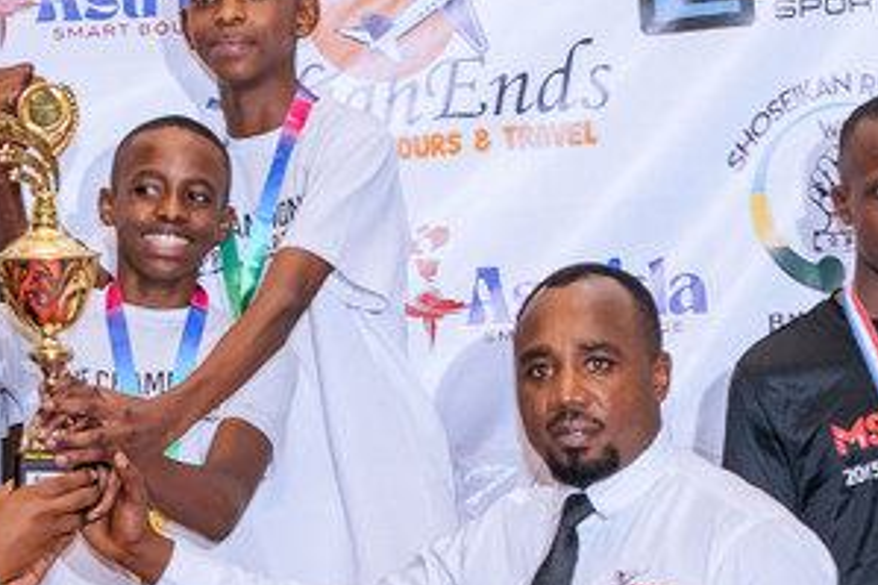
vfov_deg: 6.8
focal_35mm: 201
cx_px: 138
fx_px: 4899
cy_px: 804
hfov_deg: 10.2
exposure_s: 1/125
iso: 1250
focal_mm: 50
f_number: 3.2
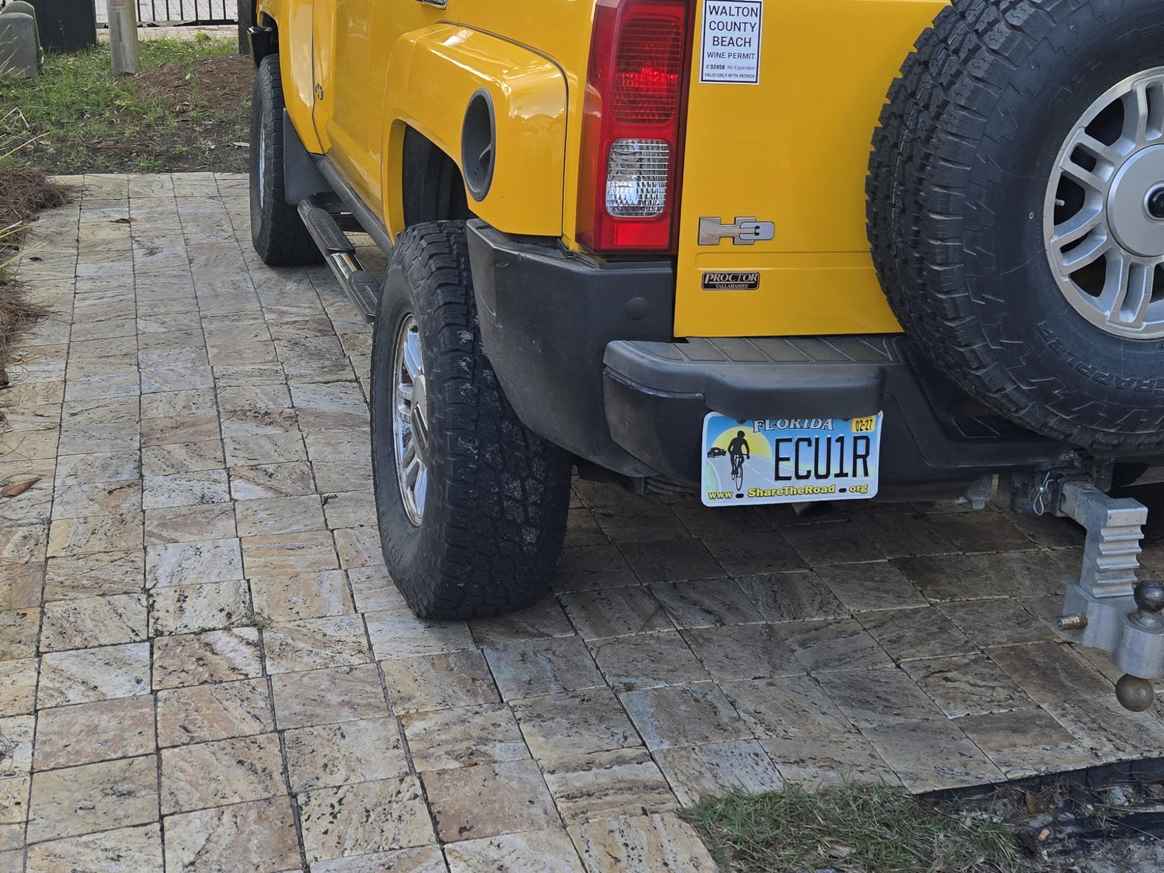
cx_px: 592
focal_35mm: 45
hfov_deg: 42.1
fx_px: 1513
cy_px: 114
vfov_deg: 30.9
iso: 80
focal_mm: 5.4
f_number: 1.8
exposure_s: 1/1228
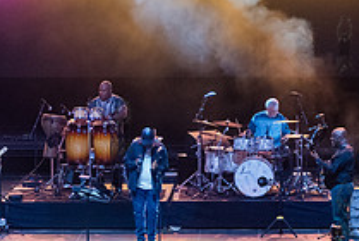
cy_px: 125
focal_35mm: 222
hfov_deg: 9.3
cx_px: 122
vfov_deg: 6.2
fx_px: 2217
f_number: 3.5
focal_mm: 80
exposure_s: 1/500
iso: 6400
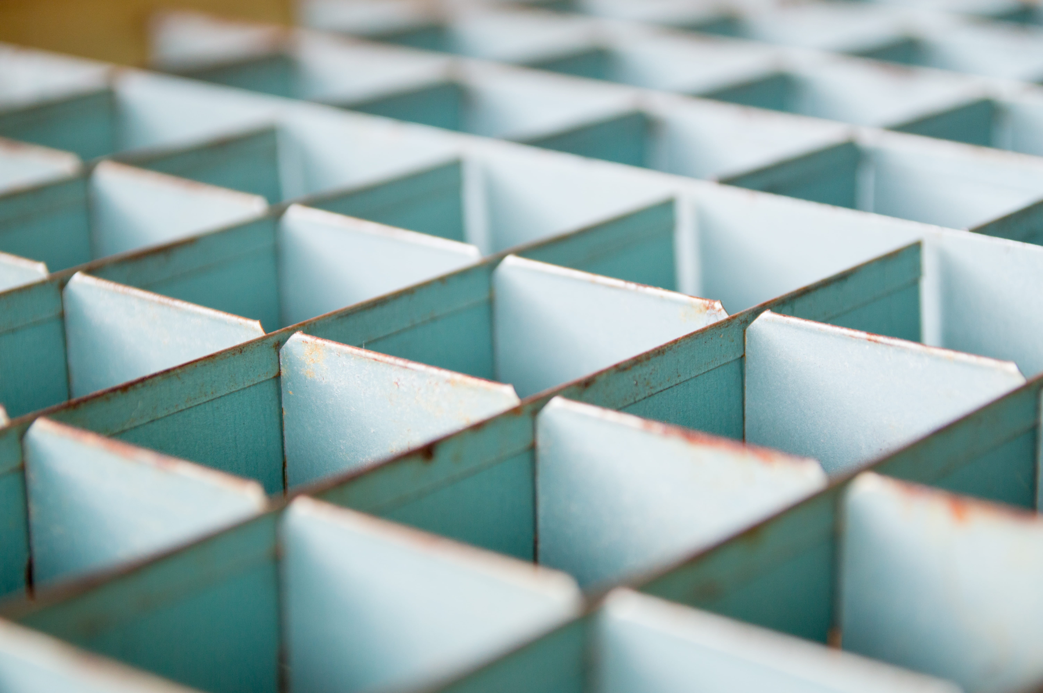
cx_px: 522
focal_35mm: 105
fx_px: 3039
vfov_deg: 13.0
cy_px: 346
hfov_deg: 19.5
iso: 200
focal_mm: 70
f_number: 4
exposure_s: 1/50
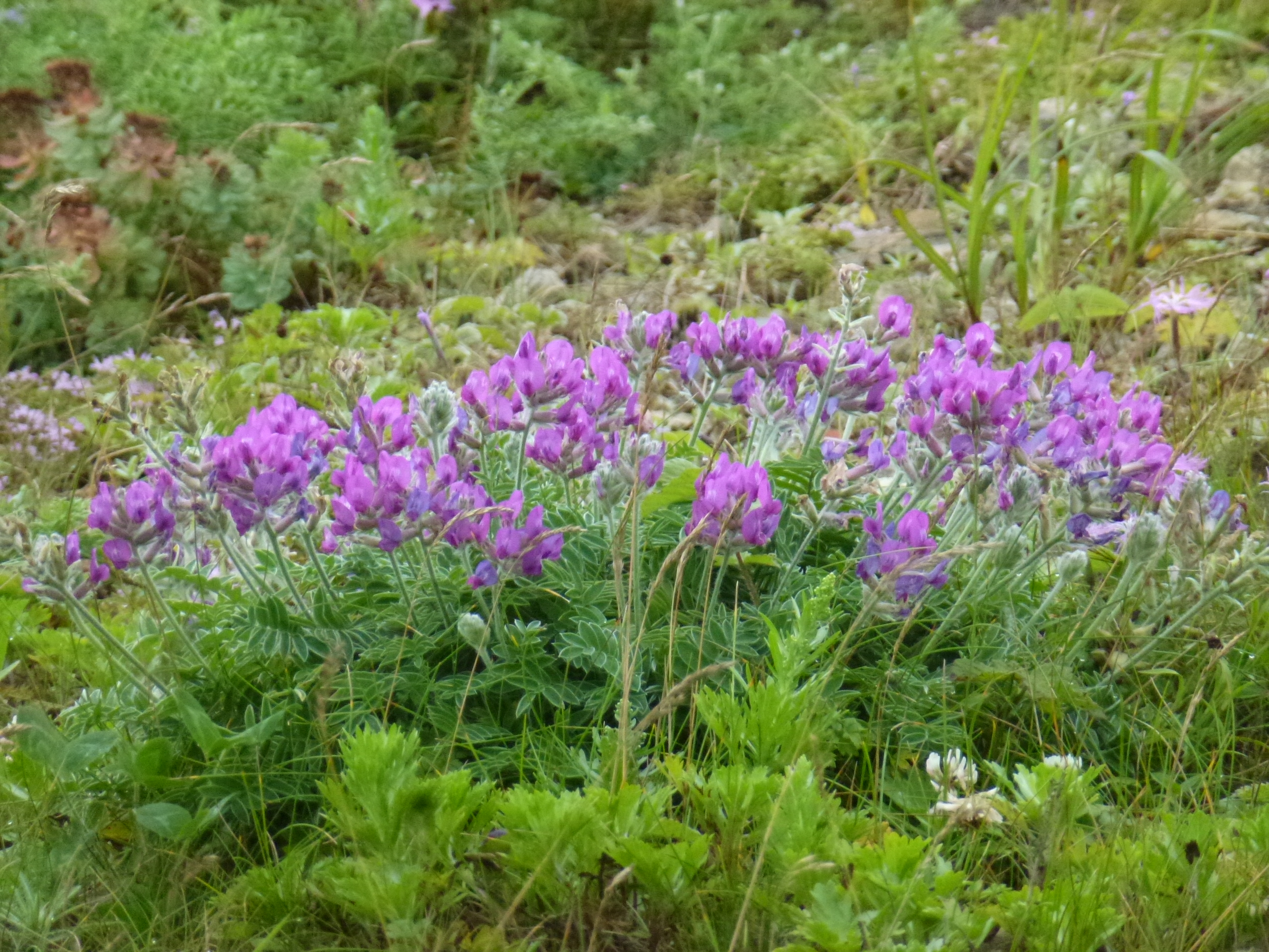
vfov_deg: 3.9
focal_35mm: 384
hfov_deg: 5.2
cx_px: 634
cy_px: 476
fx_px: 14077
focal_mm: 68.8
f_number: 5.9
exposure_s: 1/500
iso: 640
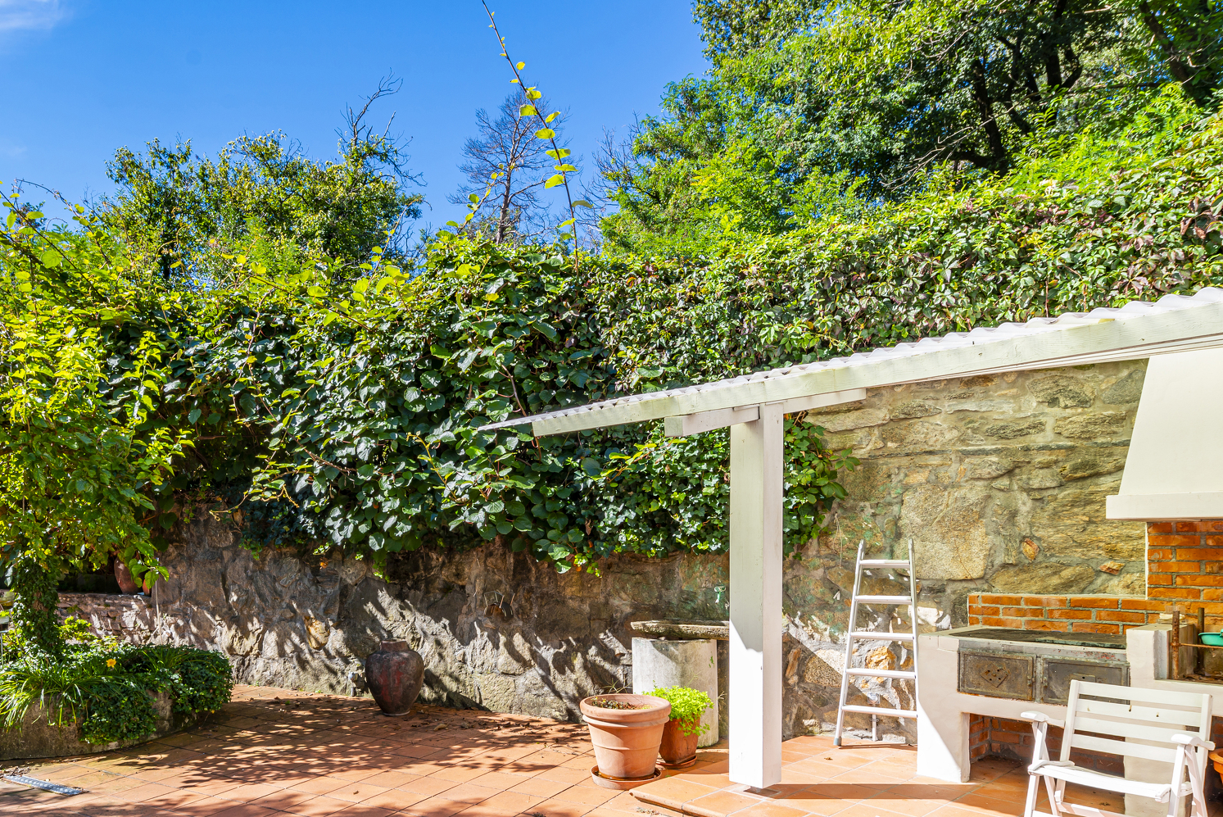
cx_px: 491
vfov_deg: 52.2
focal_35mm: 24
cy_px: 545
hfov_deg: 73.0
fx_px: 816
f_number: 9
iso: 100
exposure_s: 1/60
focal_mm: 14
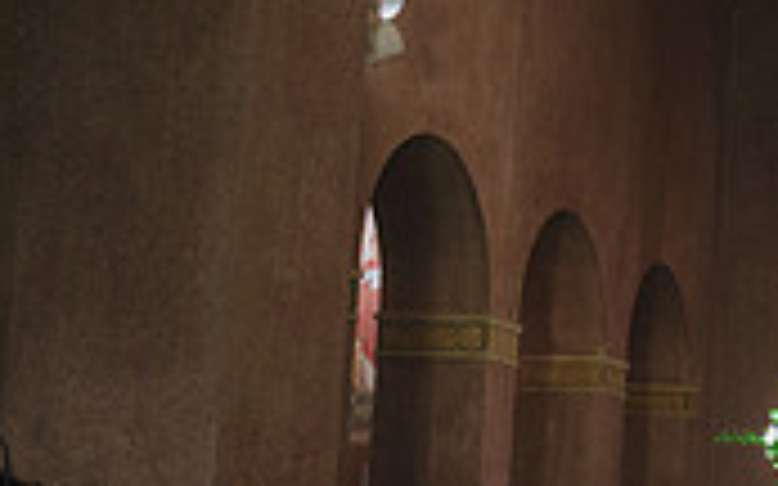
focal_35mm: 82
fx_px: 1738
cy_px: 380
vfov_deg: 15.8
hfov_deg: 20.2
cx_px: 1286
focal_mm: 24
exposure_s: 1/125
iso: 1250
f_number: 4
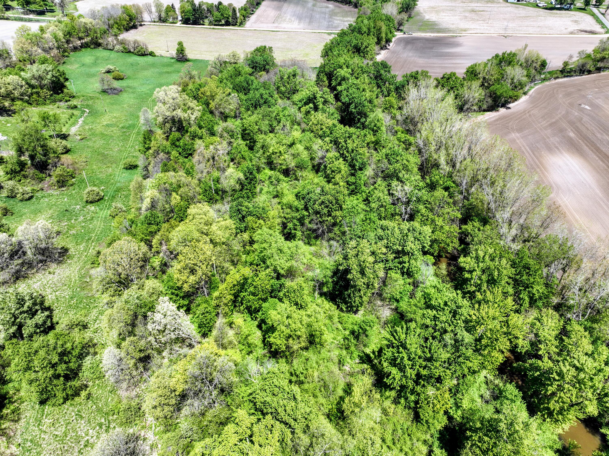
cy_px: 228
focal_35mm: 24
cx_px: 304
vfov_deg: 56.8
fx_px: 422
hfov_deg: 71.6
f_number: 2.8
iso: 100
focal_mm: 12.29
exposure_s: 1/1000
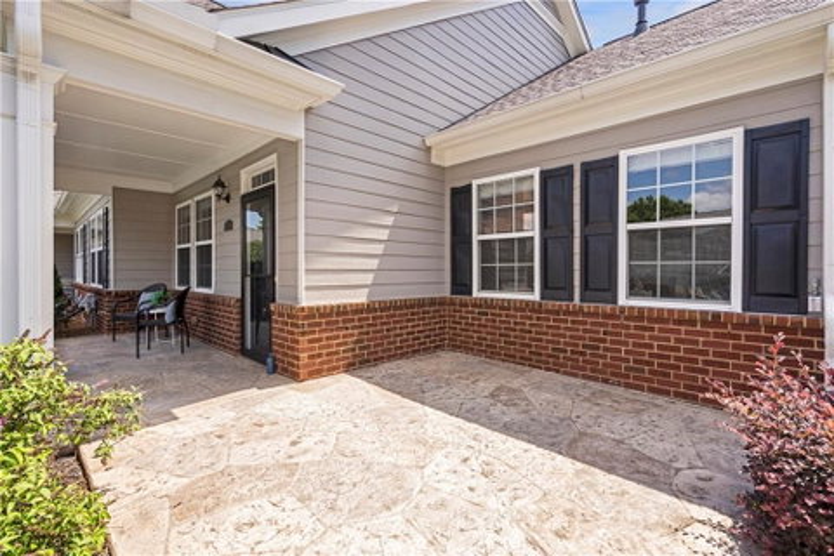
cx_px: 417
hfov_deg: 96.7
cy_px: 278
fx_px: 371
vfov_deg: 73.7
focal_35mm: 16
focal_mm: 16
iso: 640
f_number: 8
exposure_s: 1/800
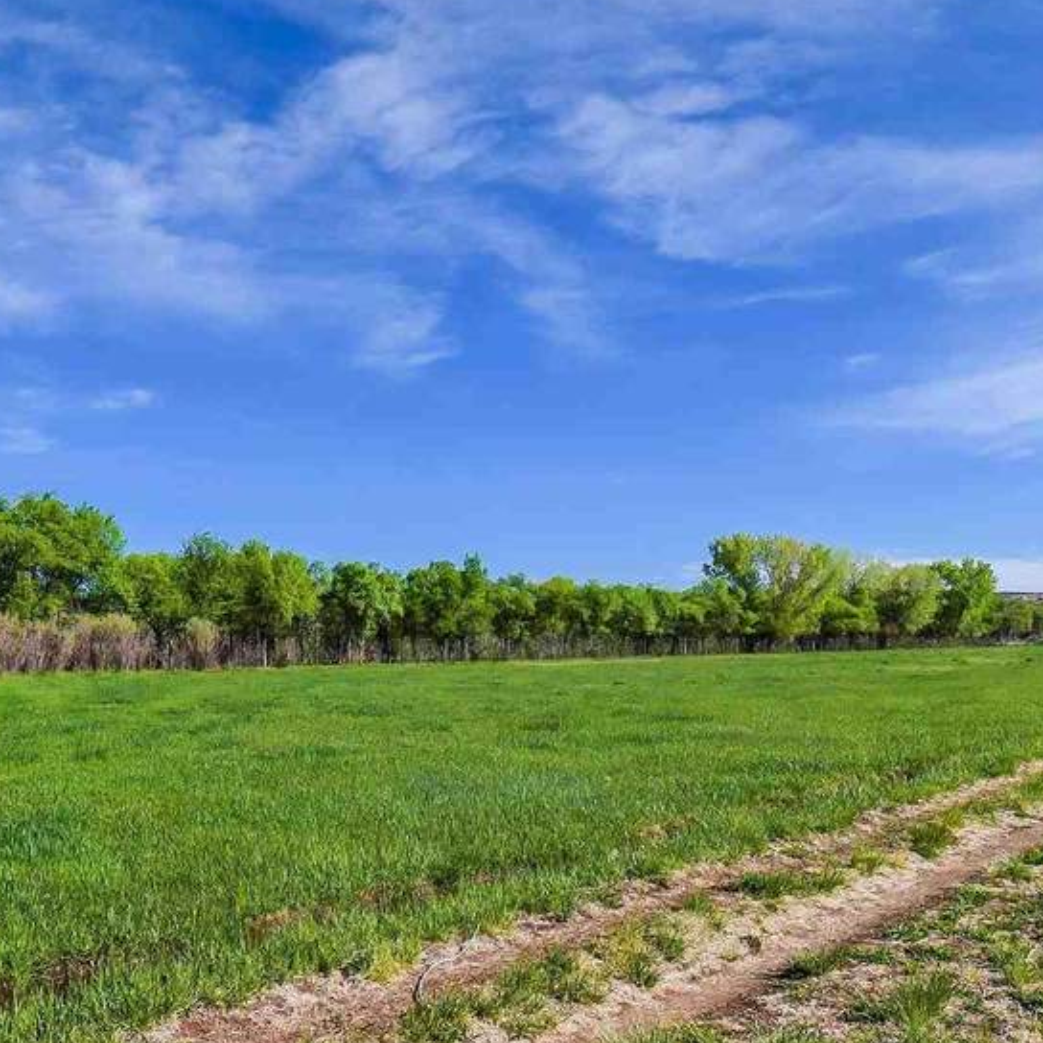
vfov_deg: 53.7
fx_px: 1023
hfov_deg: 53.3
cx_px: 376
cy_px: 613
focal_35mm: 30
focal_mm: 10
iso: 100
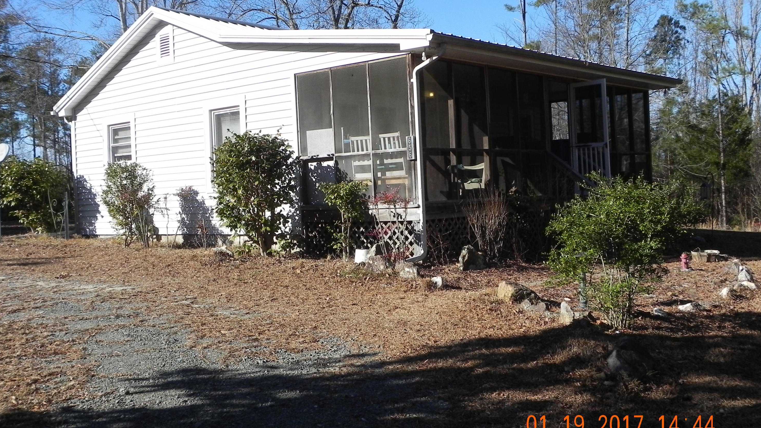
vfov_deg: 29.0
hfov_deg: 49.4
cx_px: 377
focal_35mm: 41
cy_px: 195
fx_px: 827
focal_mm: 6.6
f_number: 5.6
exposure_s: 1/594
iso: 160
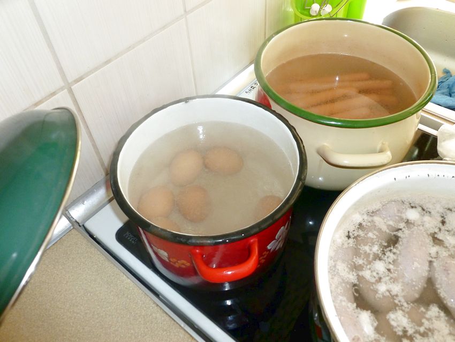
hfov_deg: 63.4
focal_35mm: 28
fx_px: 368
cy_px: 171
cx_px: 228
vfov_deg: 49.8
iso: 250
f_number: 3.3
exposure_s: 1/60
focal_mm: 5
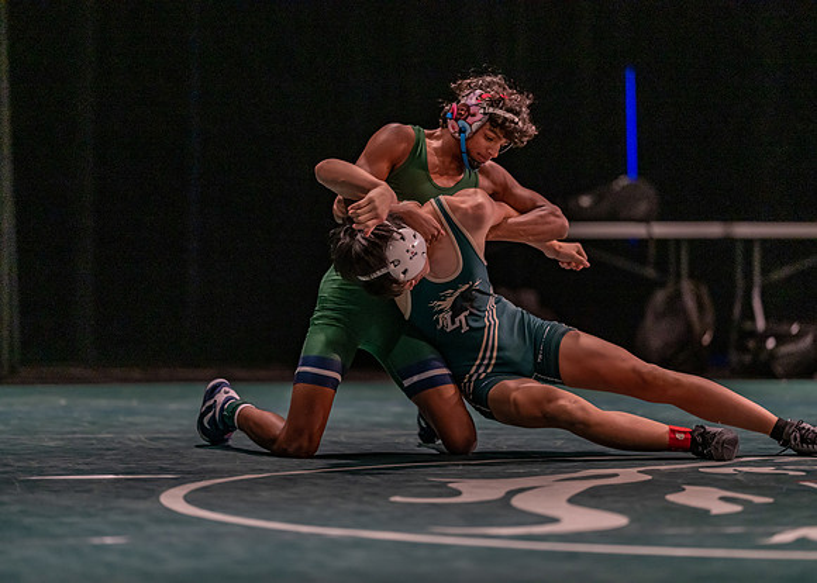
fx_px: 3282
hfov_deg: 14.2
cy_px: 292
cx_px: 408
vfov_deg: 10.2
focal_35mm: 141
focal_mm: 135
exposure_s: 1/800
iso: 2500
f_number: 1.8
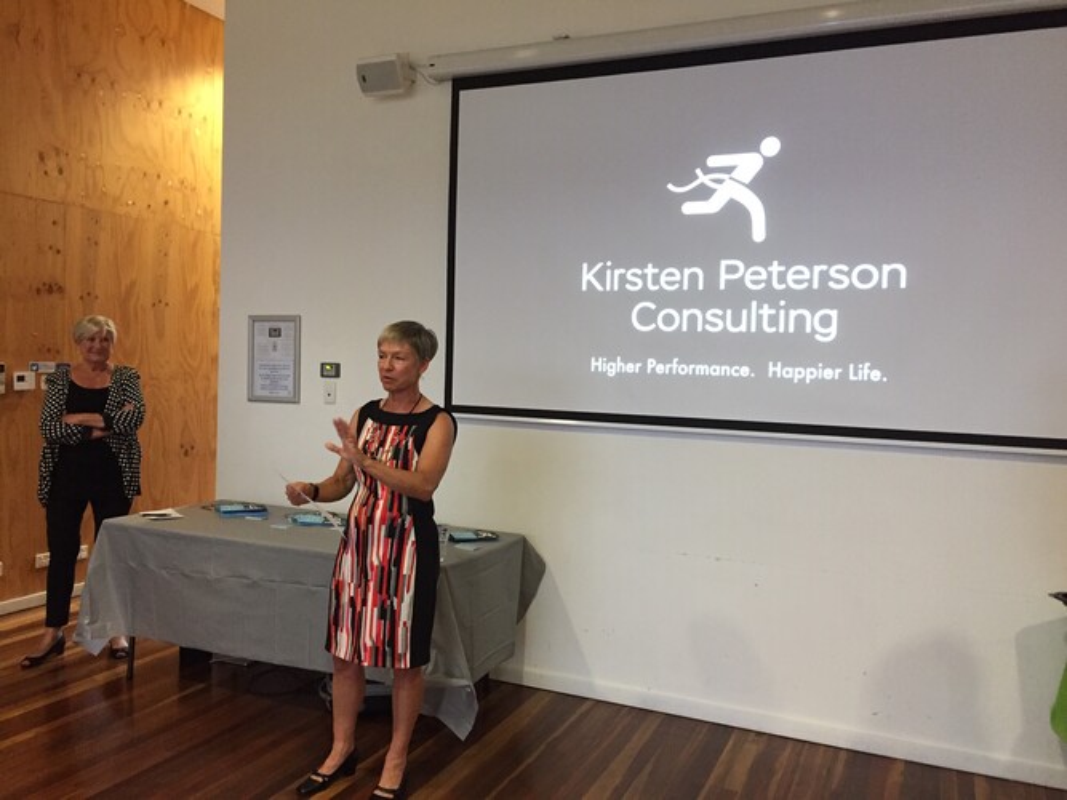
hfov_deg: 61.7
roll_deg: -2.6
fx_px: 894
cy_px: 400
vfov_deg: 48.2
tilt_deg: -1.6
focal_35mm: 29
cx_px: 534
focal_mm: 4.15
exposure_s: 1/33
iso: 320
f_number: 2.2
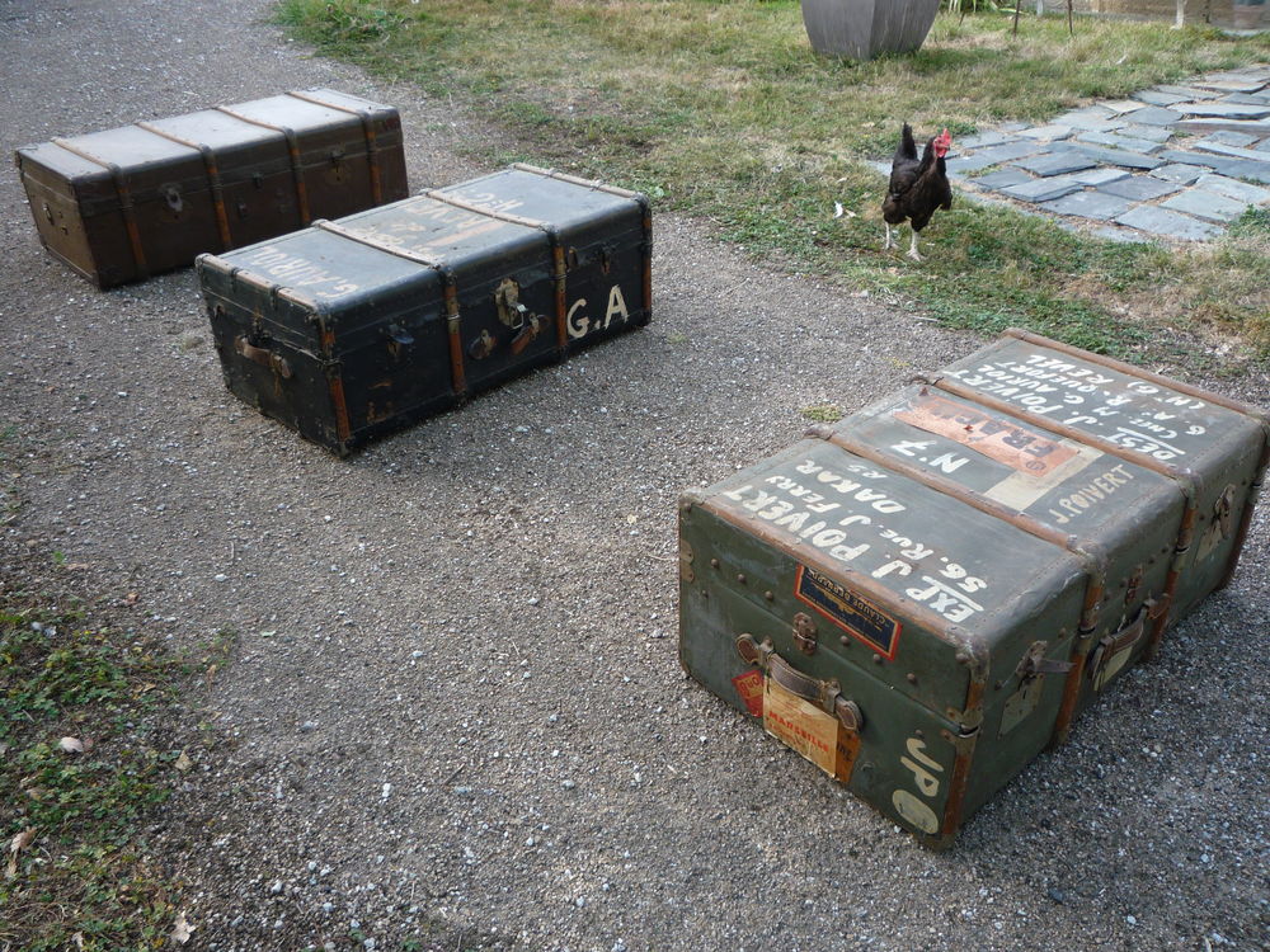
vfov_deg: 46.8
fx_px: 1101
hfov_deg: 60.0
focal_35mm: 30
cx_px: 635
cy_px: 476
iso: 100
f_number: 3.5
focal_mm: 5.2
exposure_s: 1/80
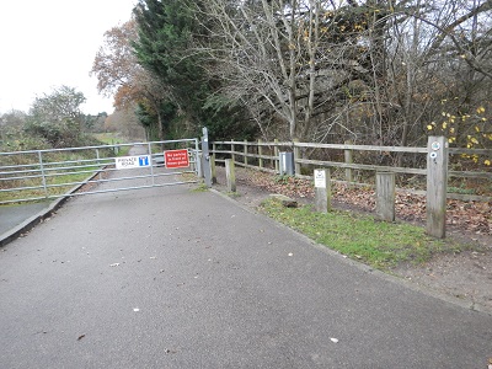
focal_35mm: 24
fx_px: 341
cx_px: 246
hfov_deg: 71.6
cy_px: 184
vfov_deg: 56.8
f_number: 2.8
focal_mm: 4.3
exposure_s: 1/400
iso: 800
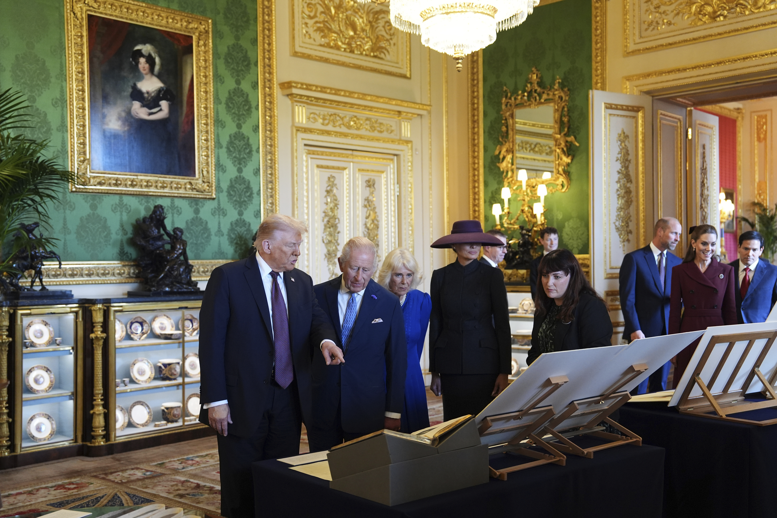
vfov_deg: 32.6
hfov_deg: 47.4
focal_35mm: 41
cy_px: 259
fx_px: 885
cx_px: 388
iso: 2500
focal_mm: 41
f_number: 2.8
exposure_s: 1/160
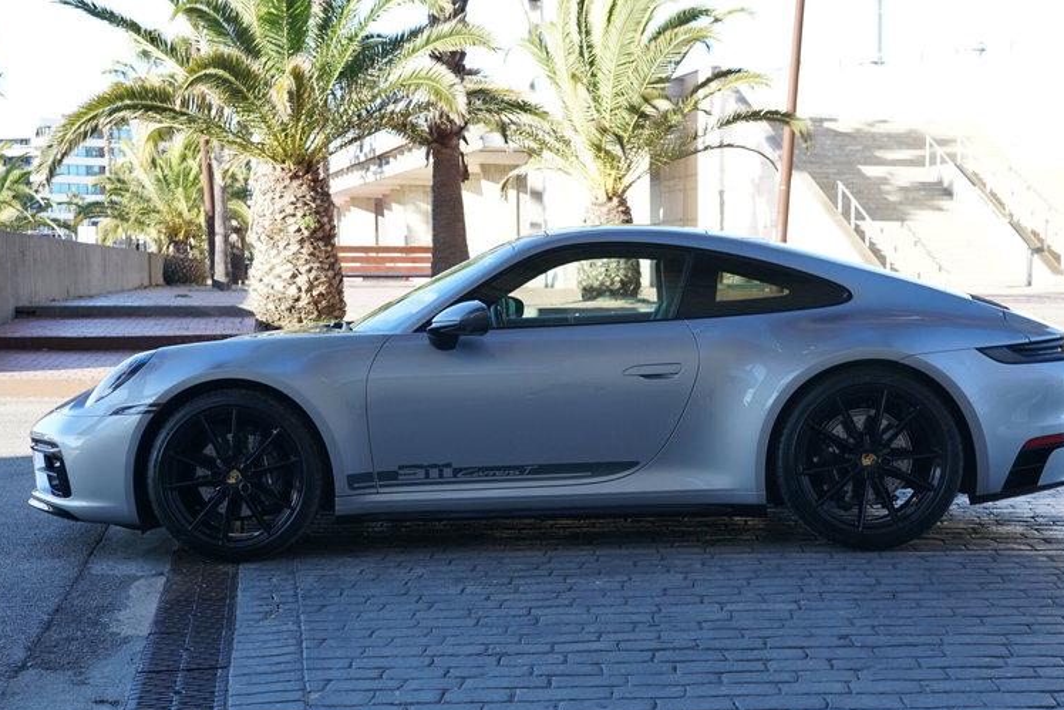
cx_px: 578
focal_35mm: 52
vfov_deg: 26.0
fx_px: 1537
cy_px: 371
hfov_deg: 38.2
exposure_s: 1/60
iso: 200
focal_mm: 38
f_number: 5.6
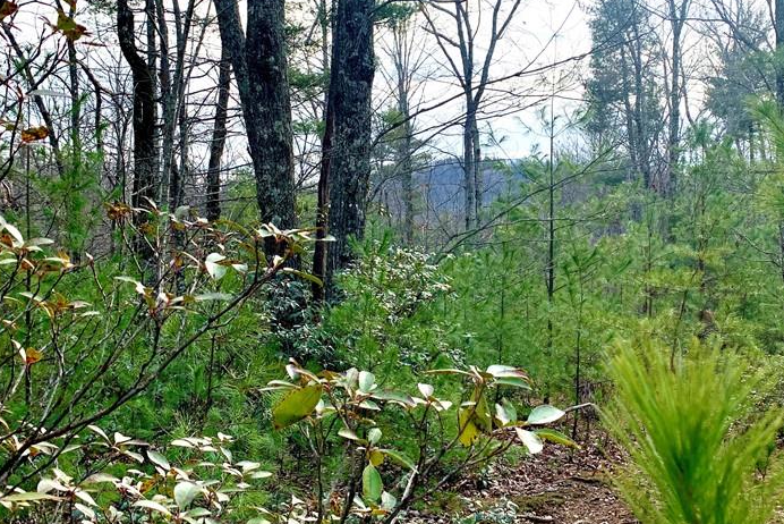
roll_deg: +0.3
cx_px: 457
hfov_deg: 48.2
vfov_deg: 33.2
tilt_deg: +2.2
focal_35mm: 40
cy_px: 184
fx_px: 871
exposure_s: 1/765
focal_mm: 4.25
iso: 25
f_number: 1.8
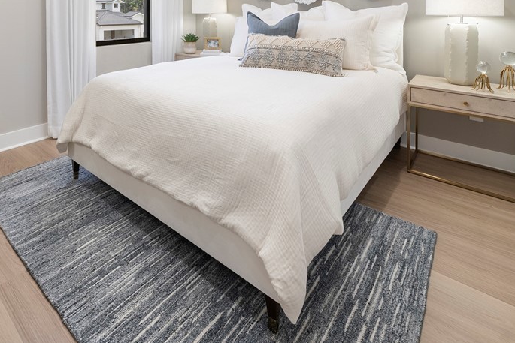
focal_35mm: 19
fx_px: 272
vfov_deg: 60.9
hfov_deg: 84.8
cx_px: 185
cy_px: 84
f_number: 8
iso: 200
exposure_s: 1/25
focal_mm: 12
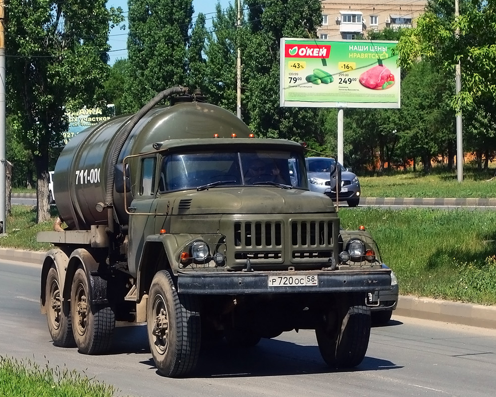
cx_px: 242
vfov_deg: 19.9
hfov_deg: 24.7
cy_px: 198
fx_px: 1130
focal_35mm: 77
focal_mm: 25.32
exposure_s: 1/500
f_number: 6.3
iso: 125
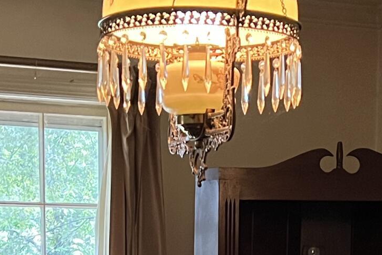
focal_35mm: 112
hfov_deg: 18.3
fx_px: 1189
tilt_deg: -6.9
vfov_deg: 11.7
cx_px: 199
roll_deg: -0.1
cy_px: 396
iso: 500
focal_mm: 5.7
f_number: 1.5
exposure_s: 1/60
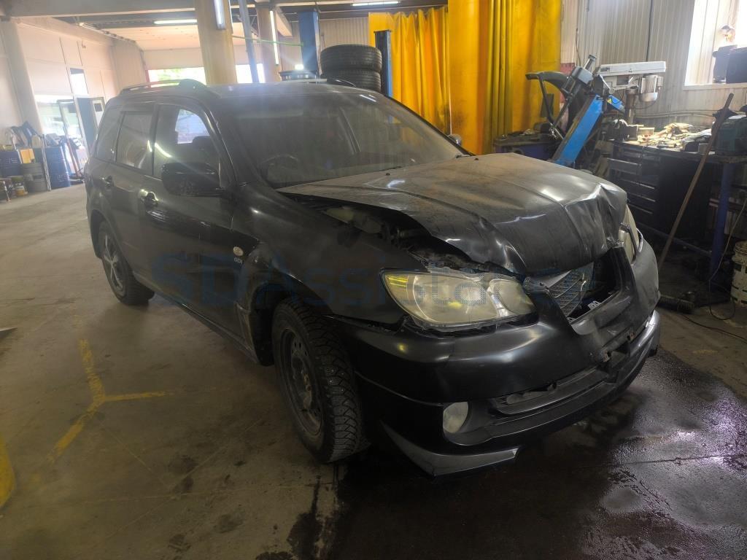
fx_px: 496
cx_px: 374
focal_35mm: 23
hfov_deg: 73.9
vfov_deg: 58.9
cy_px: 280
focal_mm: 6.14
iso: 400
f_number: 1.65
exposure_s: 1/100
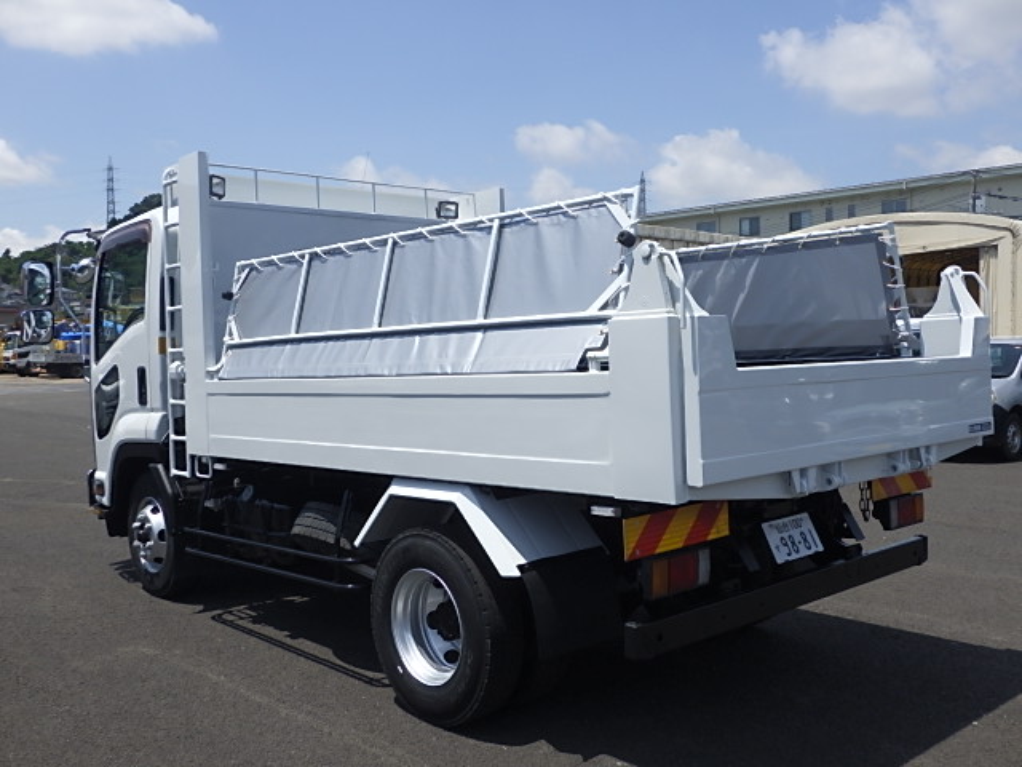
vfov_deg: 41.8
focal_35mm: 34
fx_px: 1004
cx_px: 511
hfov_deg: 54.0
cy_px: 384
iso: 125
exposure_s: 1/800
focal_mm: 6.1
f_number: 4.6
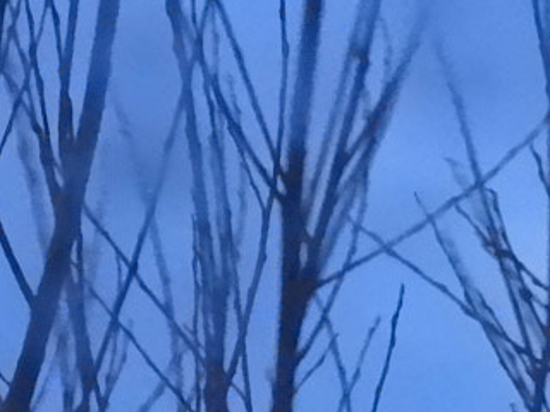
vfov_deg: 1.7
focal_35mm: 850
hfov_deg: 2.3
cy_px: 915
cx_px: 578
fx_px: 13505
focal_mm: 30.5
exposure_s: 1/15
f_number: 5.2
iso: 1600
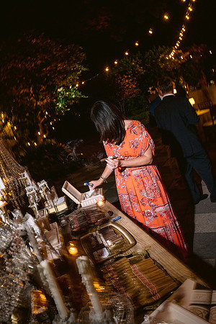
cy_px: 162
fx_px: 252
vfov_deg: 65.5
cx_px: 108
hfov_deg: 46.4
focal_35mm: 28
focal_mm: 28
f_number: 5.6
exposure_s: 1/80
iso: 800
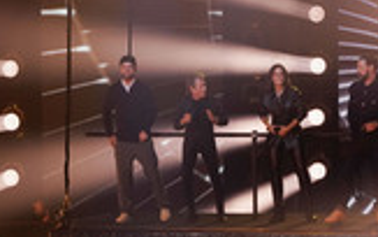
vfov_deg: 5.7
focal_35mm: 231
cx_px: 217
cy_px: 174
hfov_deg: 9.1
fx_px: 2381
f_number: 5.6
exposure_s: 1/100
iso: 2000
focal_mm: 82
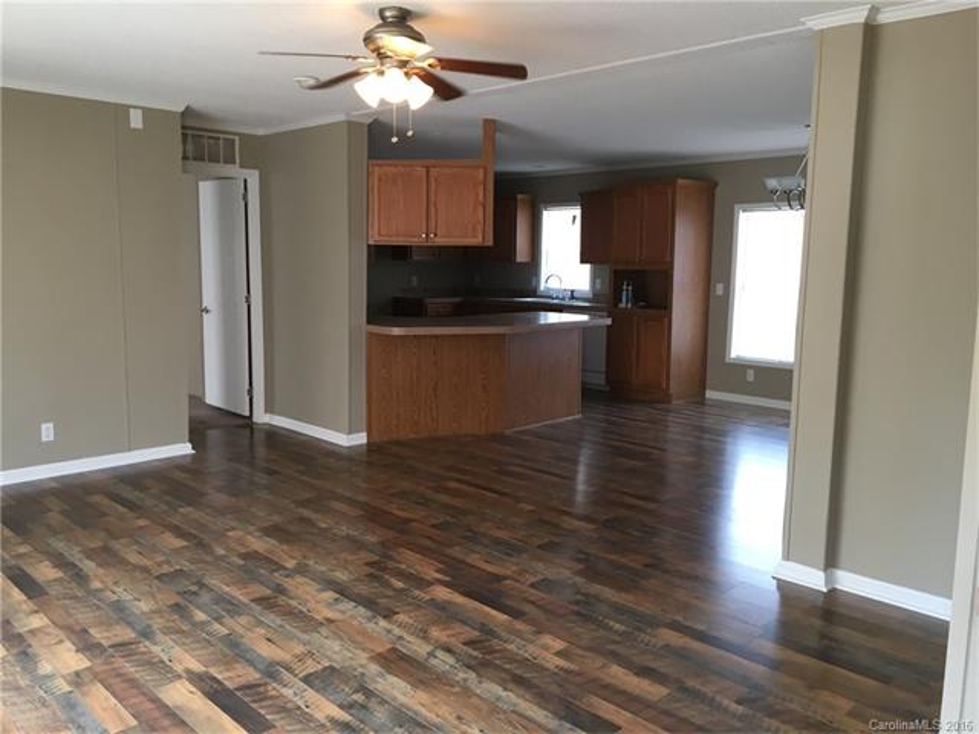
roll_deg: -0.7
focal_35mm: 29
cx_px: 490
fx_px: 820
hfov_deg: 61.7
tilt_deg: -6.7
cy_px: 367
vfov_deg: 48.2
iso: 64
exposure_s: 1/30
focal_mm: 4.15
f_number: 2.2
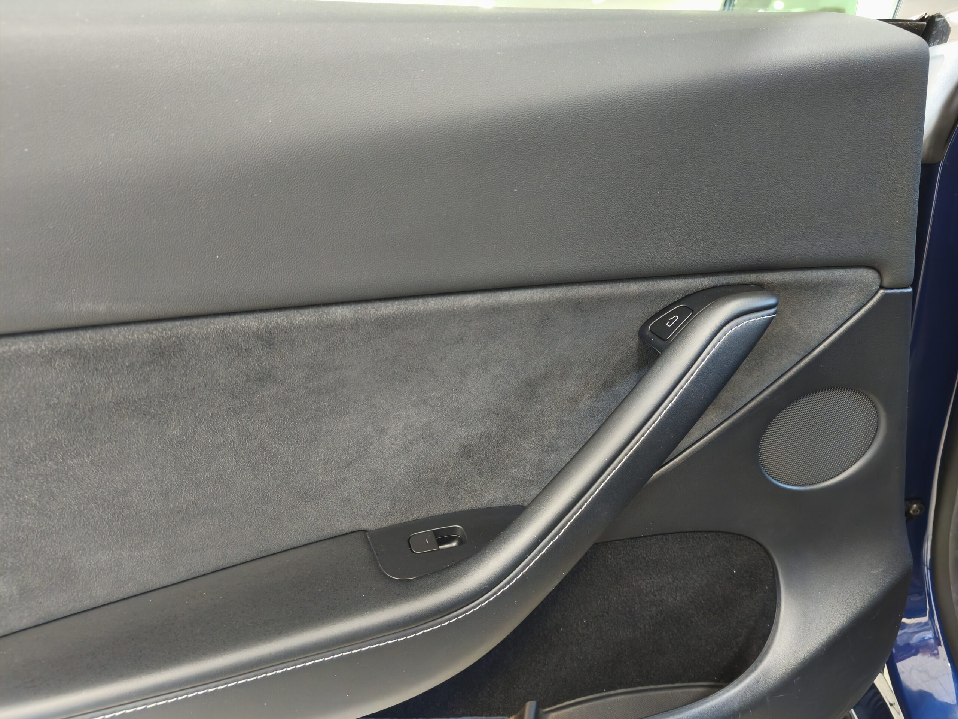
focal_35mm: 23
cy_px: 360
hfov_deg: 73.9
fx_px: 637
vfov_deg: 58.9
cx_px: 479
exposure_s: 1/25
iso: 2500
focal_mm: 5.35
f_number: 1.7
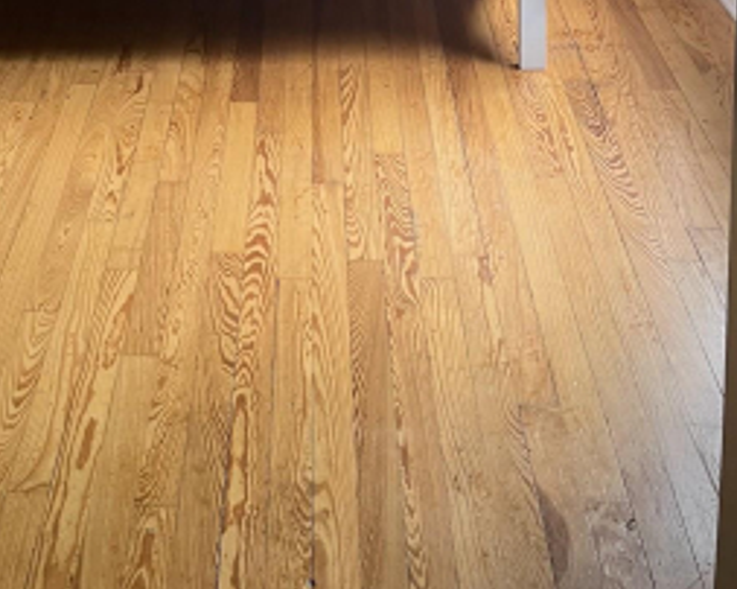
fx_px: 1460
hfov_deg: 27.9
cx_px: 172
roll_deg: +2.4
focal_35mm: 67
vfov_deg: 19.6
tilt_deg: -10.2
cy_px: -313
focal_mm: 5.1
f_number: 1.6
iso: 80
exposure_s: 1/60
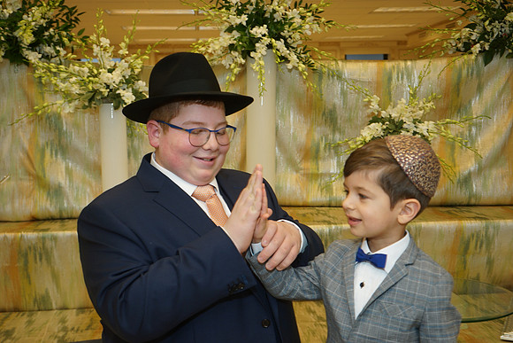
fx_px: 599
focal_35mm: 42
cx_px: 256
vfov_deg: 31.9
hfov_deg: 46.4
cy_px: 172
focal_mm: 42
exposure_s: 1/100
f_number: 5.6
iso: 400
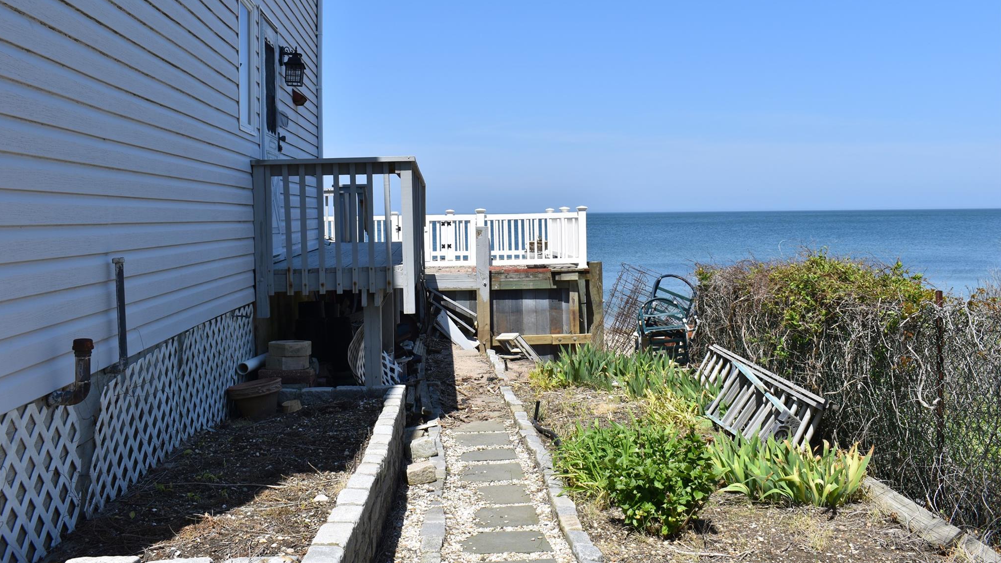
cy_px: 241
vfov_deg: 33.7
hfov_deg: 56.6
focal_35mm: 35
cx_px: 496
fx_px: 929
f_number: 8
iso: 100
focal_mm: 22
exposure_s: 1/250
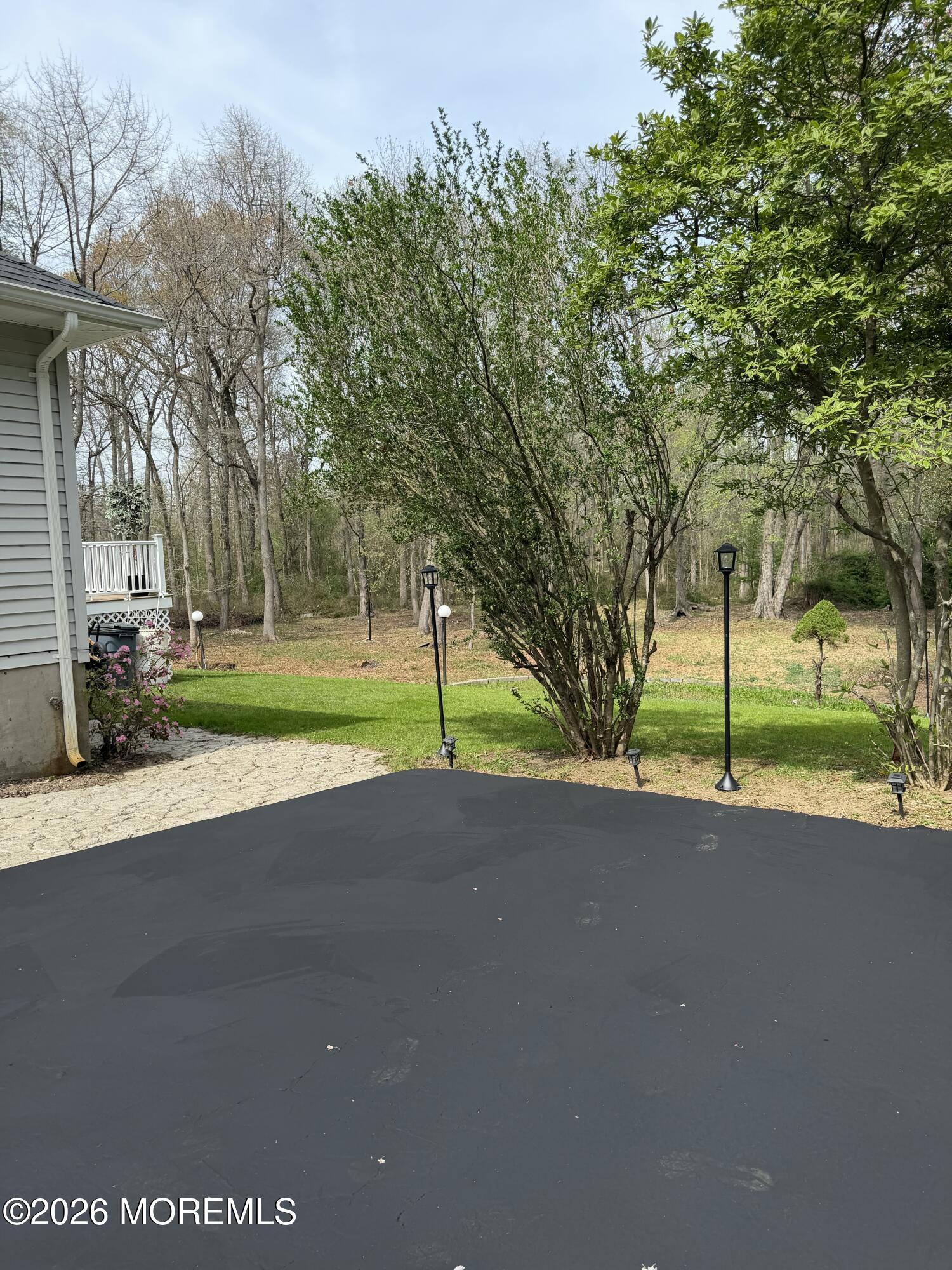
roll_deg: +1.9
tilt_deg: -5.2
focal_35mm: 24
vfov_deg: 71.6
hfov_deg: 56.8
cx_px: 476
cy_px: 635
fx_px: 880
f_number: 1.78
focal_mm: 6.76
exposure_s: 1/2370
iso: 100
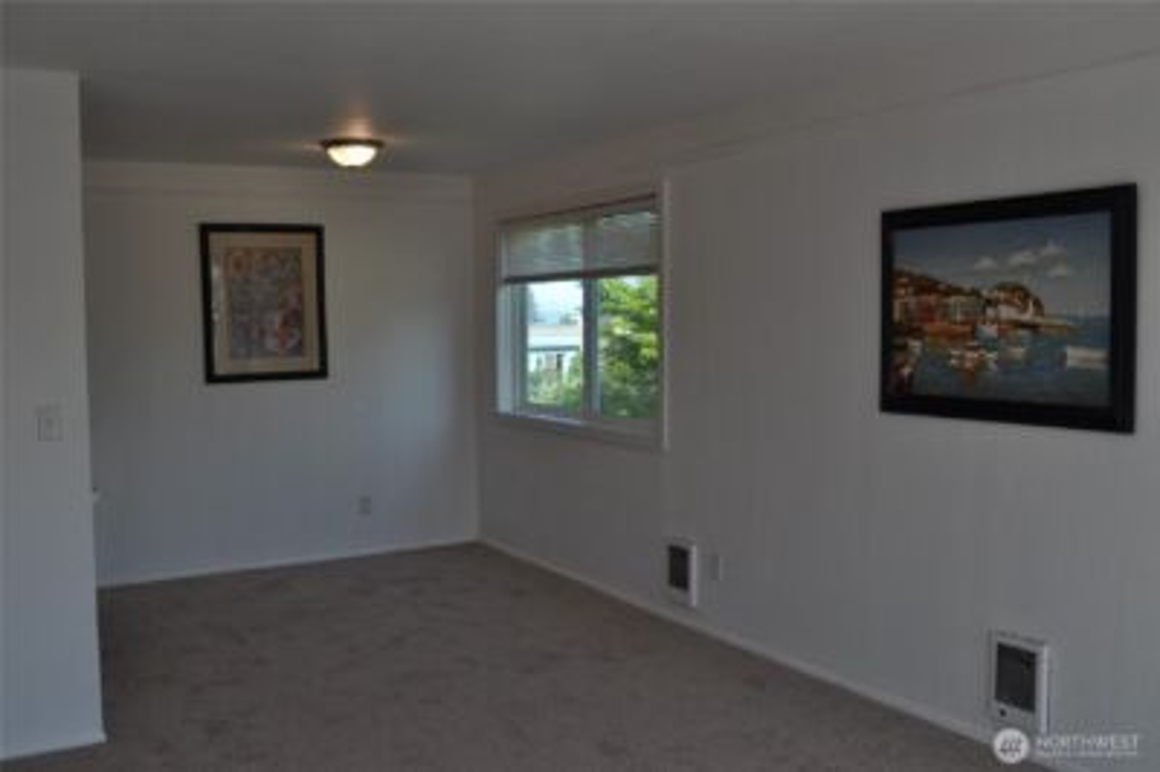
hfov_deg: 53.2
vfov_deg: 36.8
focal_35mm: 36
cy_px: 386
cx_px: 580
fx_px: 1159
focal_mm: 24
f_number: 6.3
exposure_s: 1/160
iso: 200
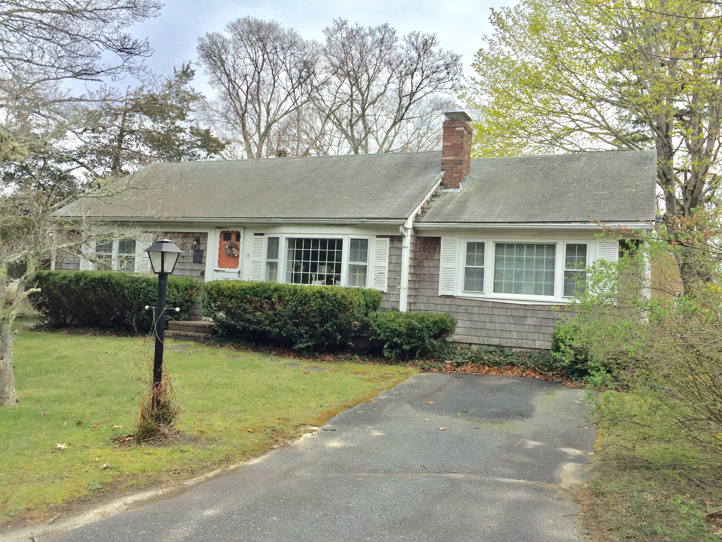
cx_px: 361
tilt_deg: +0.7
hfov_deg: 61.7
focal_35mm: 29
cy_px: 271
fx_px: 605
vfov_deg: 48.2
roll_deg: -3.2
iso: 32
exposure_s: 1/1068
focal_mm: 4.15
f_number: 2.2
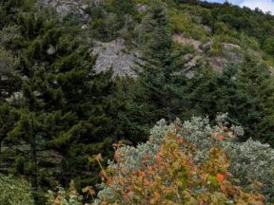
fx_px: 507
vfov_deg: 21.9
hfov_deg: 28.4
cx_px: -1
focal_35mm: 64
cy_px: -9
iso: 26
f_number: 1.7
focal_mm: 4.53
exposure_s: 1/989
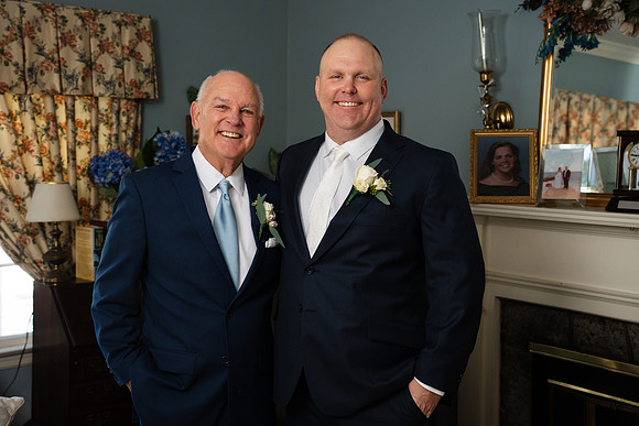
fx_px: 888
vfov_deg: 27.0
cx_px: 320
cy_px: 213
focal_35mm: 50
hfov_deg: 39.6
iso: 800
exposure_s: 1/200
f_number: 4
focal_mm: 50
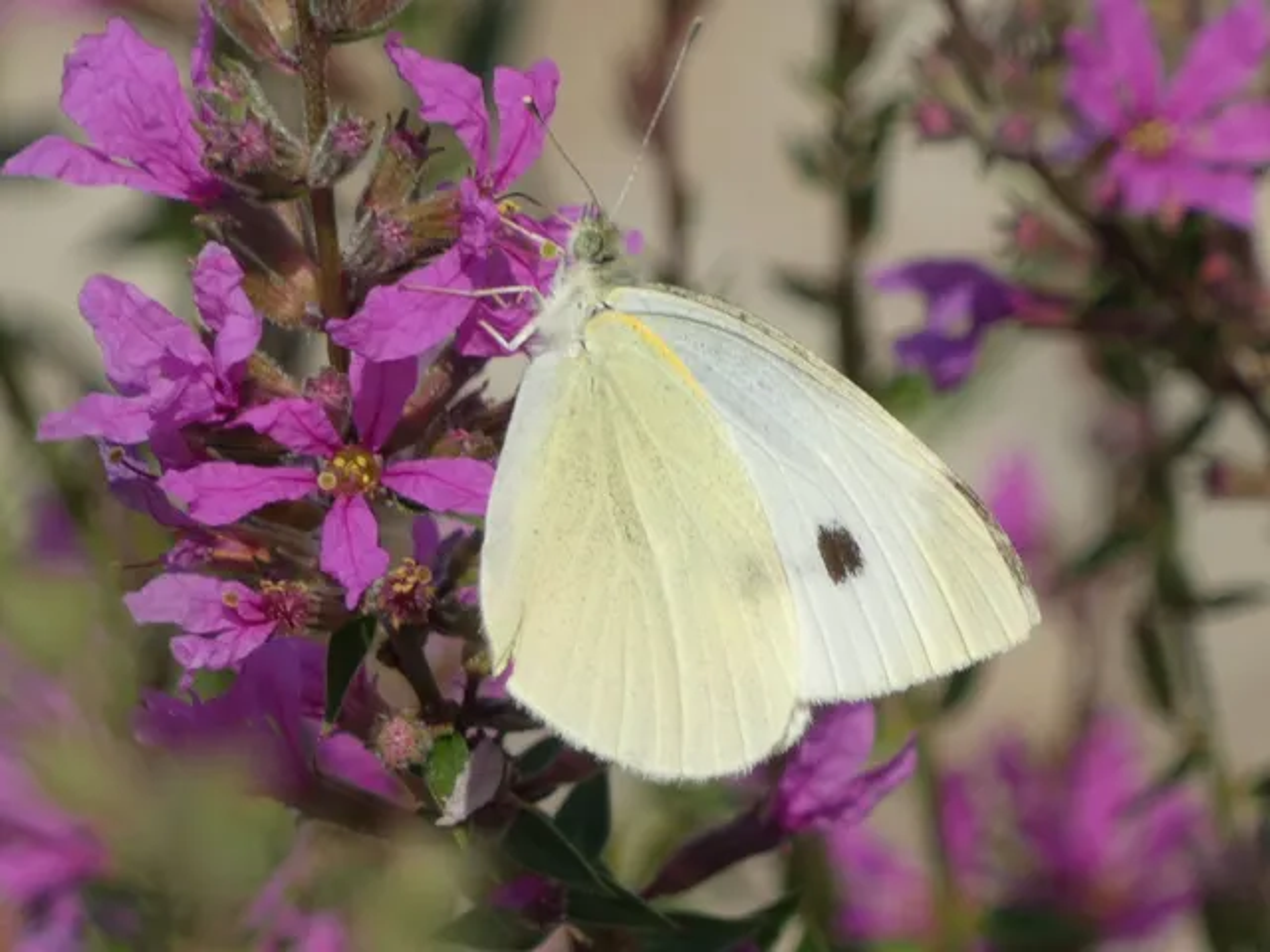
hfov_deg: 3.7
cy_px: 476
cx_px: 635
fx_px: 19481
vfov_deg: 2.8
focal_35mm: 531
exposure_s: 1/250
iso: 80
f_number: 5.6
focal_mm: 95.2
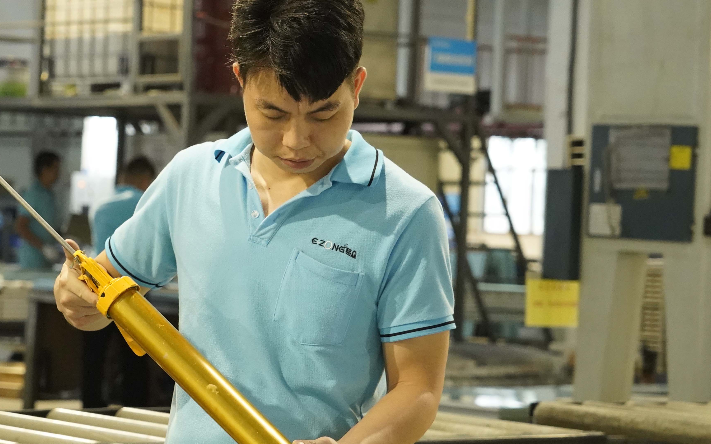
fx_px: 2538
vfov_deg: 10.0
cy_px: 259
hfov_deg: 15.9
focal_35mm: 131
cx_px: 227
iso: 8000
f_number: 5.6
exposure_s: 1/100
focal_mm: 74
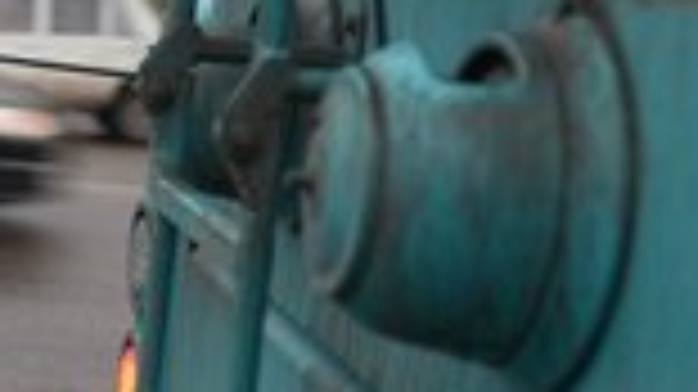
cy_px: 164
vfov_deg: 10.9
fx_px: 2053
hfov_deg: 18.4
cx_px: -126
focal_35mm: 111
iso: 200
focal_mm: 41
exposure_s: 1/50
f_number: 2.8
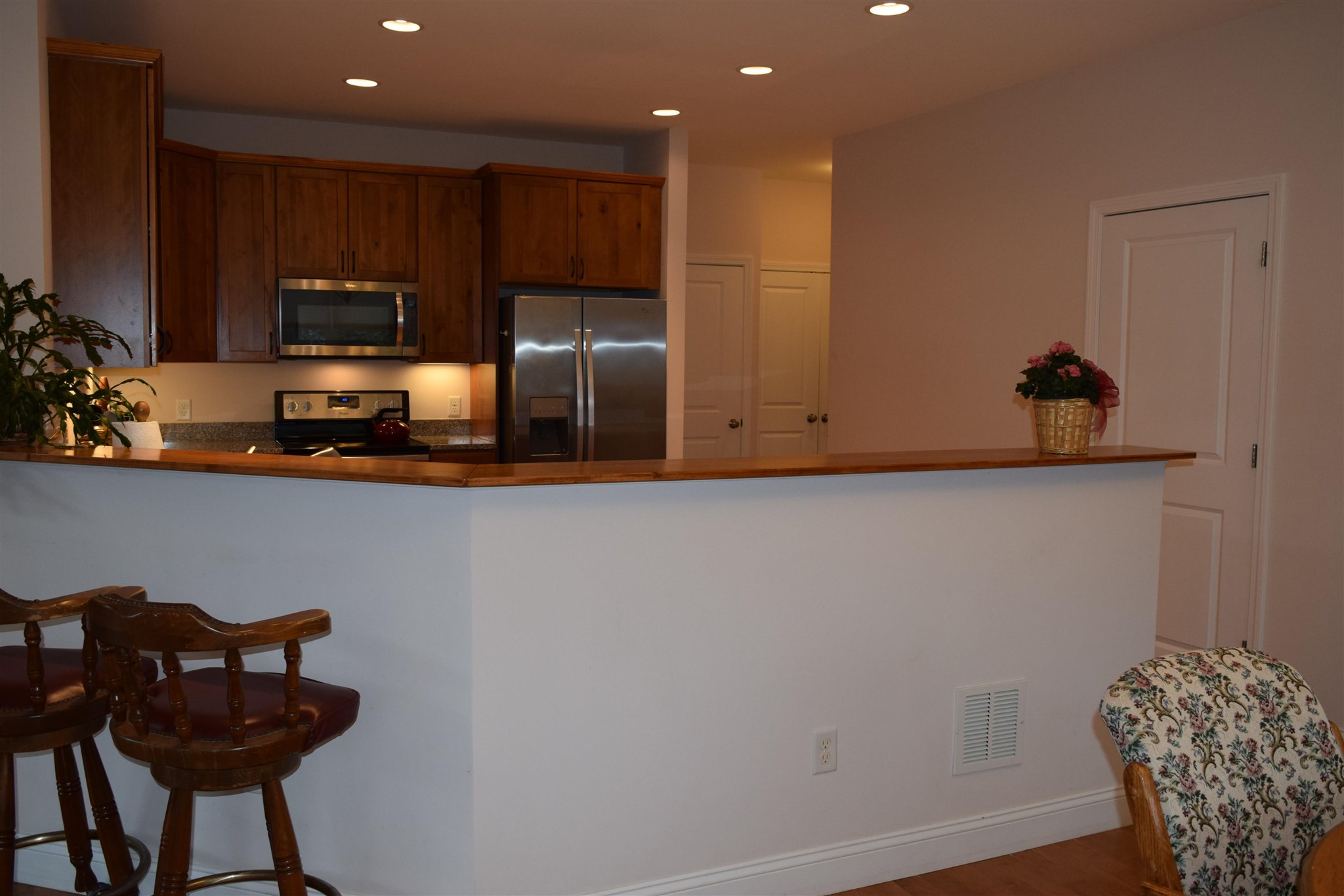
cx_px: 672
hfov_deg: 61.9
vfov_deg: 43.6
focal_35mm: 30
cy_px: 448
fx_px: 1120
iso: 800
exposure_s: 1/100
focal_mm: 20
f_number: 5
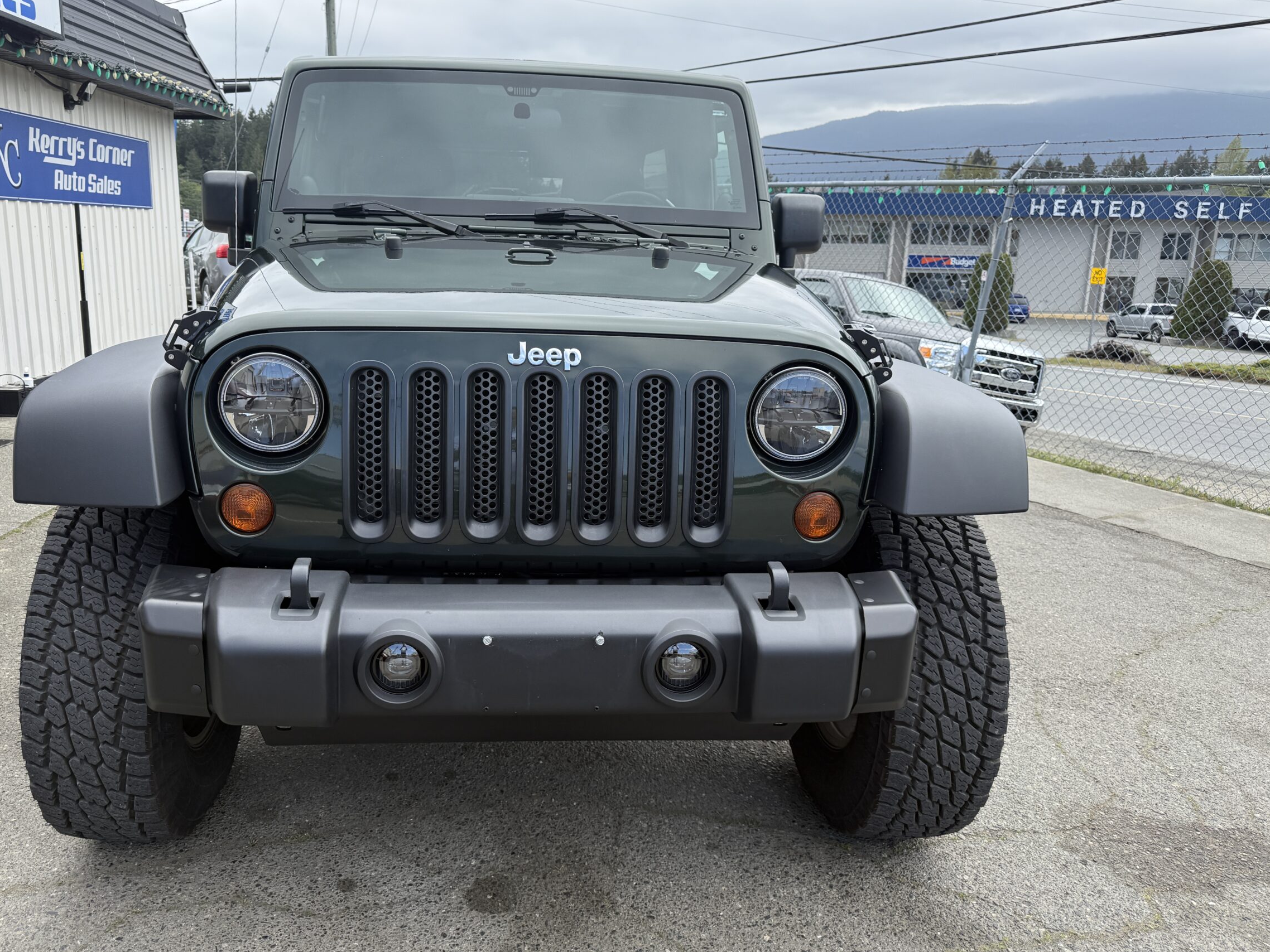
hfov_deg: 65.1
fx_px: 991
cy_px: 462
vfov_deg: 51.3
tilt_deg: -12.1
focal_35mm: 27
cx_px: 561
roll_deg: -0.5
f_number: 1.78
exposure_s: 1/1464
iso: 80
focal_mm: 6.76
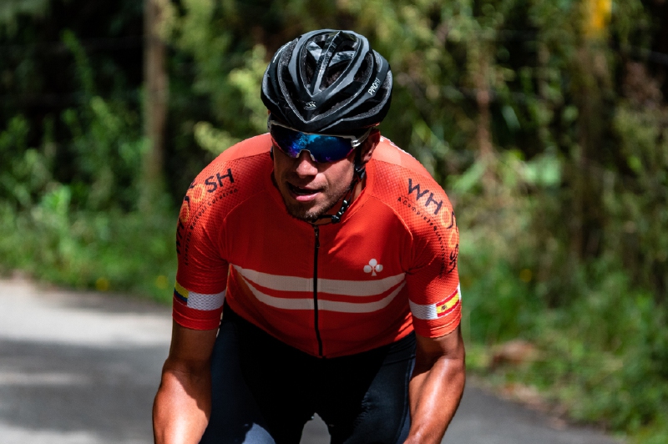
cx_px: 334
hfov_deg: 6.9
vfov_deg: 4.6
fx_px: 5562
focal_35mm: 300
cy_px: 222
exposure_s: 1/640
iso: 1000
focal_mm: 200
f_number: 5.6
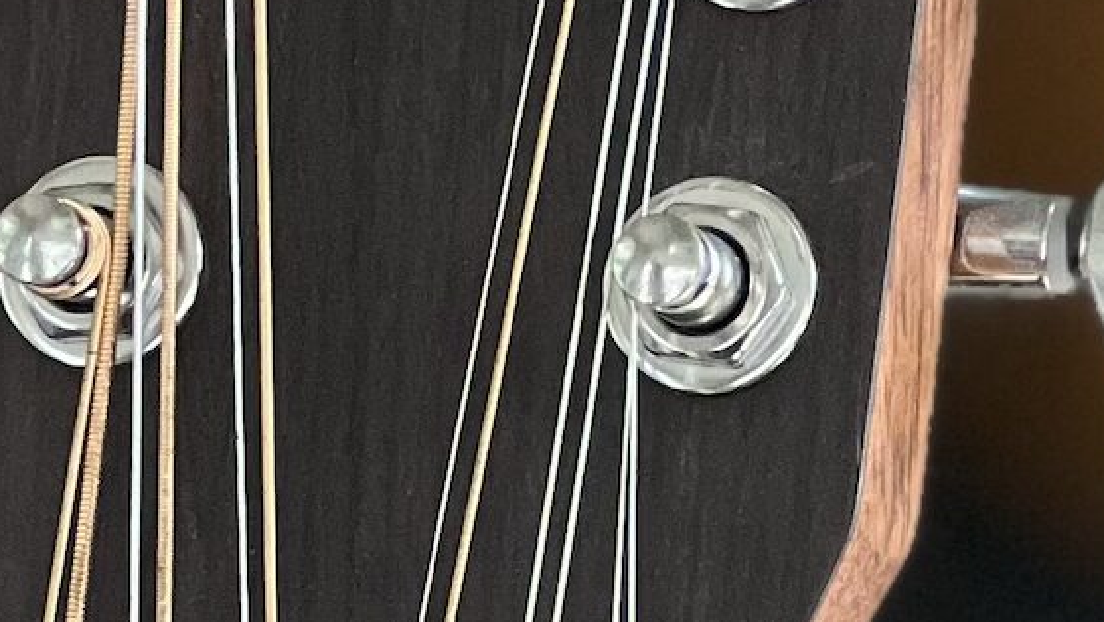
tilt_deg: -8.8
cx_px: 462
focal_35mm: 384
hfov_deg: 5.6
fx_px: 11246
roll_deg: +2.1
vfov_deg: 3.2
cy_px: -375
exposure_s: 1/121
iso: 160
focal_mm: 9
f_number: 2.8
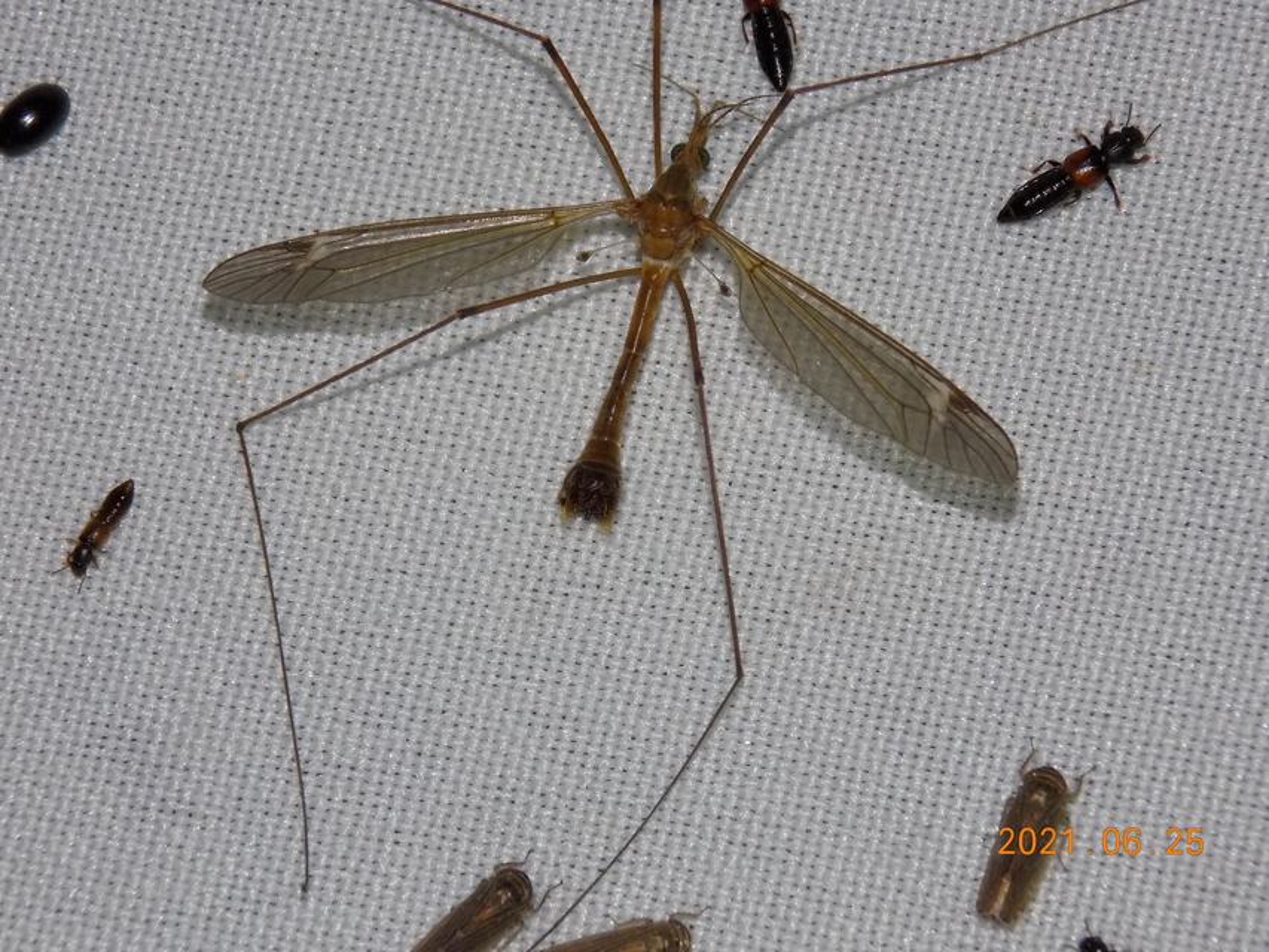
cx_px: 634
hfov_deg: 7.6
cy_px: 476
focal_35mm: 259
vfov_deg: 5.7
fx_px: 9496
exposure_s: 1/30
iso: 200
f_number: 5.7
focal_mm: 46
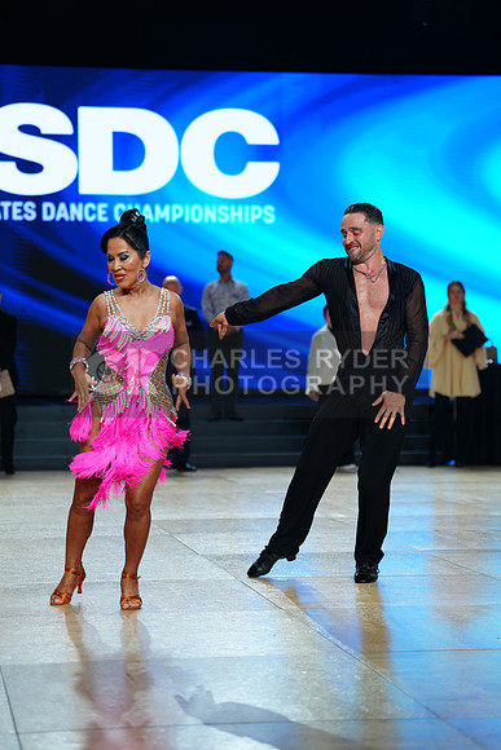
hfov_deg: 15.0
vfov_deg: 22.4
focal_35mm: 91
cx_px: 250
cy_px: 375
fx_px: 1898
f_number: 2.8
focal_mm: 91
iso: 400
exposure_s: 1/400
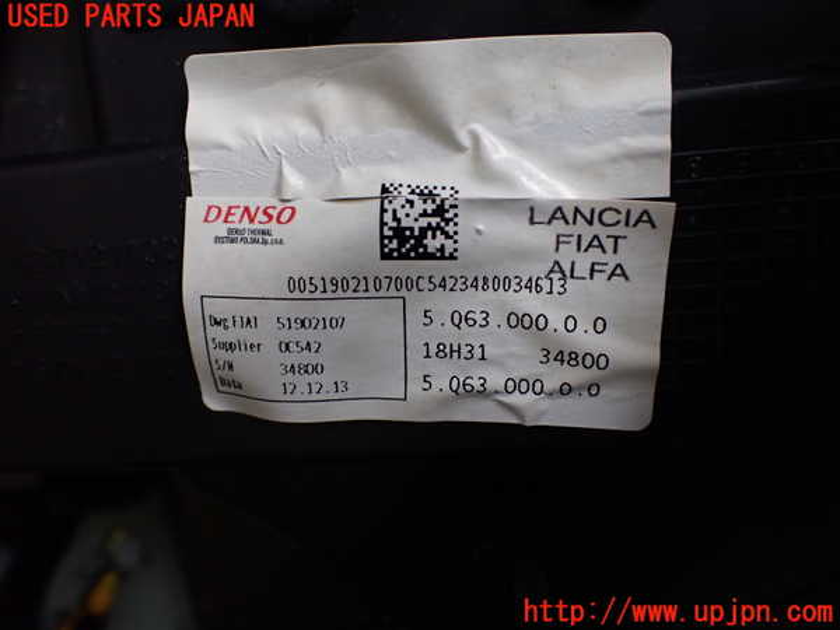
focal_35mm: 30
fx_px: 728
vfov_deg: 46.8
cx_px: 420
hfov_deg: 60.0
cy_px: 315
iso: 400
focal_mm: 5.4
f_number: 2.3
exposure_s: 1/125
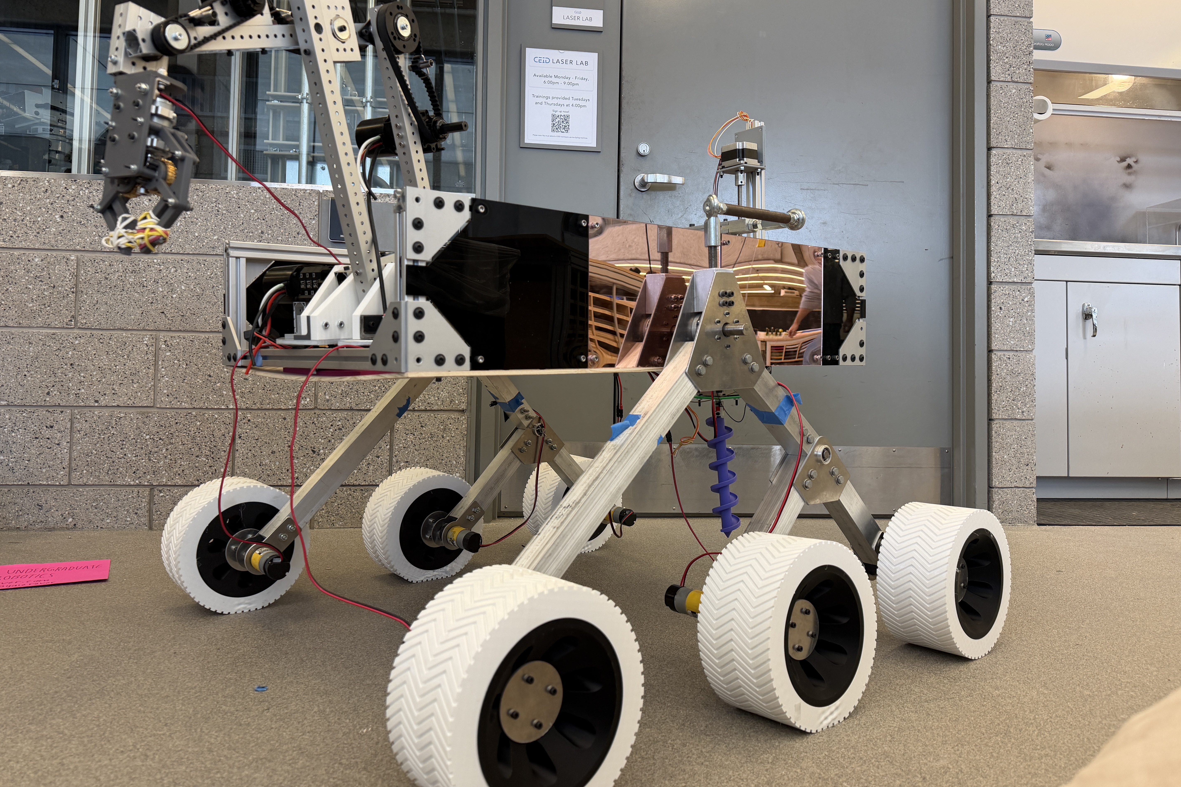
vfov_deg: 51.2
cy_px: 350
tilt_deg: +1.5
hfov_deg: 71.5
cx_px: 590
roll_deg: -0.8
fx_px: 820
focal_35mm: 25
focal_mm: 6.76
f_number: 1.78
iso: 125
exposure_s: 1/108
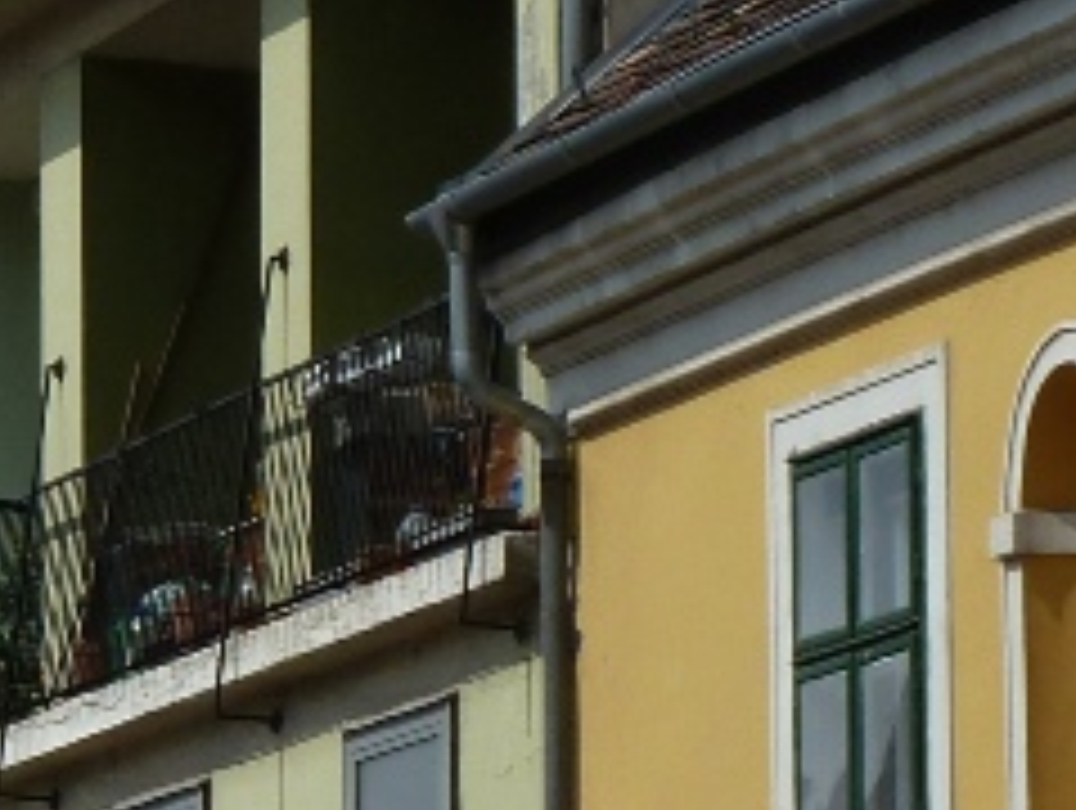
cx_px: -756
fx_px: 9588
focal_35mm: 308
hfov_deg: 6.3
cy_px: 814
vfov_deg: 4.8
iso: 80
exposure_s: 1/640
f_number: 5.6
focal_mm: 11.9
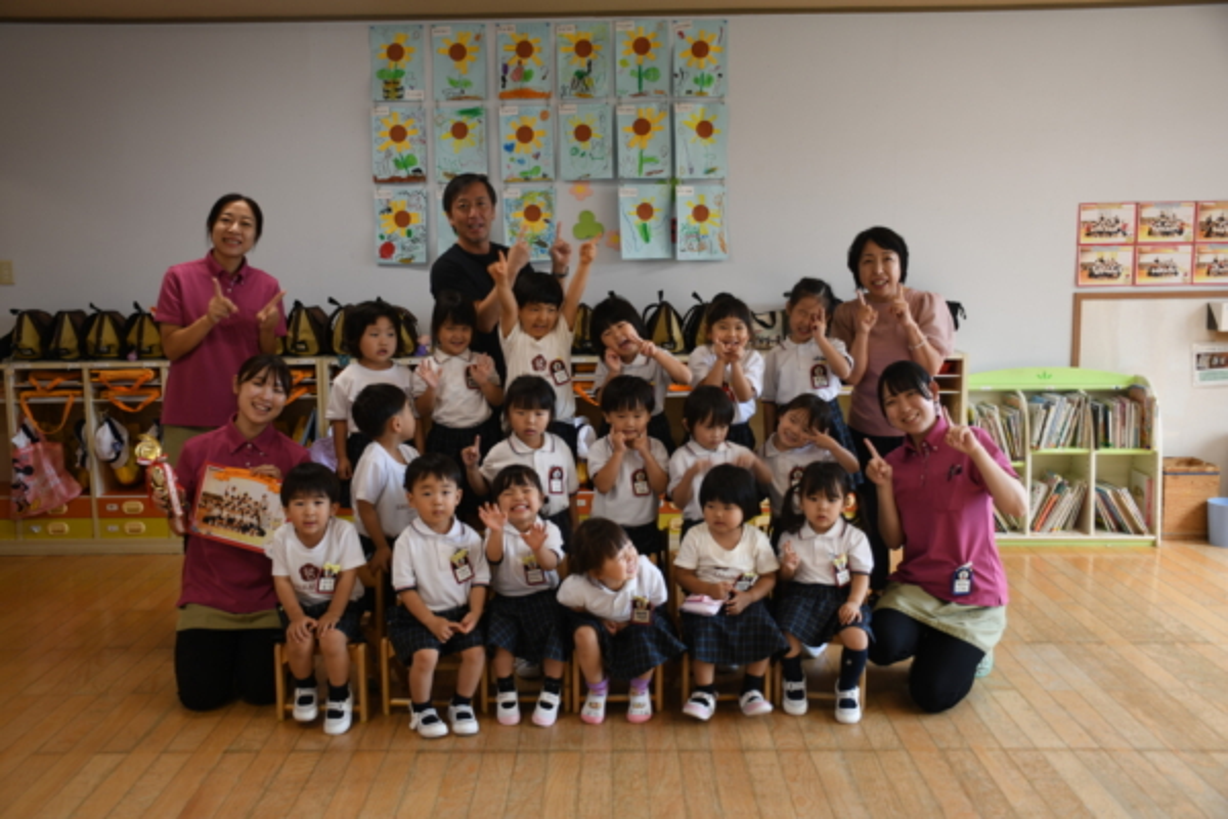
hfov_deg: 53.1
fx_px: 1228
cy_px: 410
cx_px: 614
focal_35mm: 36
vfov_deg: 36.9
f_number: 3.8
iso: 100
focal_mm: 24
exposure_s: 1/25
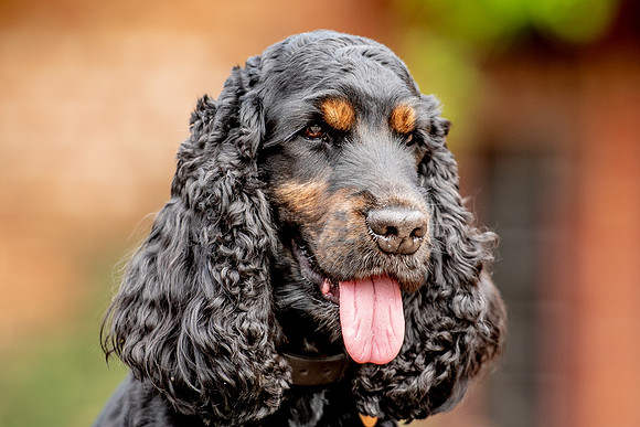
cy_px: 141
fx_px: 8097
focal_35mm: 455
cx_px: 332
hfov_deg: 4.5
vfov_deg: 3.0
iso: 400
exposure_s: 1/500
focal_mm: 200
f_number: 3.5
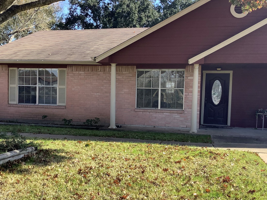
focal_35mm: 39
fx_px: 301
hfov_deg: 47.8
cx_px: 124
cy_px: 110
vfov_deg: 36.8
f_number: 2.4
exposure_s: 1/460
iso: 25
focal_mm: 3.3
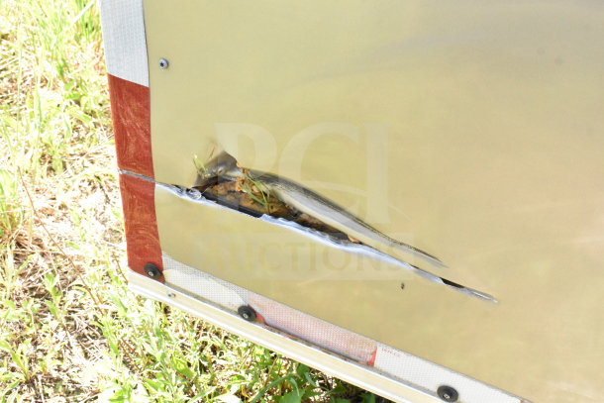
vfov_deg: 29.0
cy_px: 202
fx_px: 780
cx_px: 302
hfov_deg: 42.3
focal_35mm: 46
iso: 6400
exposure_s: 1/640
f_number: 13
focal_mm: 31
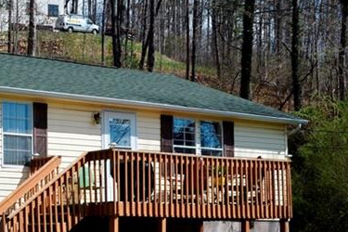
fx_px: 870
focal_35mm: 90
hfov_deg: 21.0
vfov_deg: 15.1
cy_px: 174
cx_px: -78
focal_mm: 22
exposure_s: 1/250
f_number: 8
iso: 110
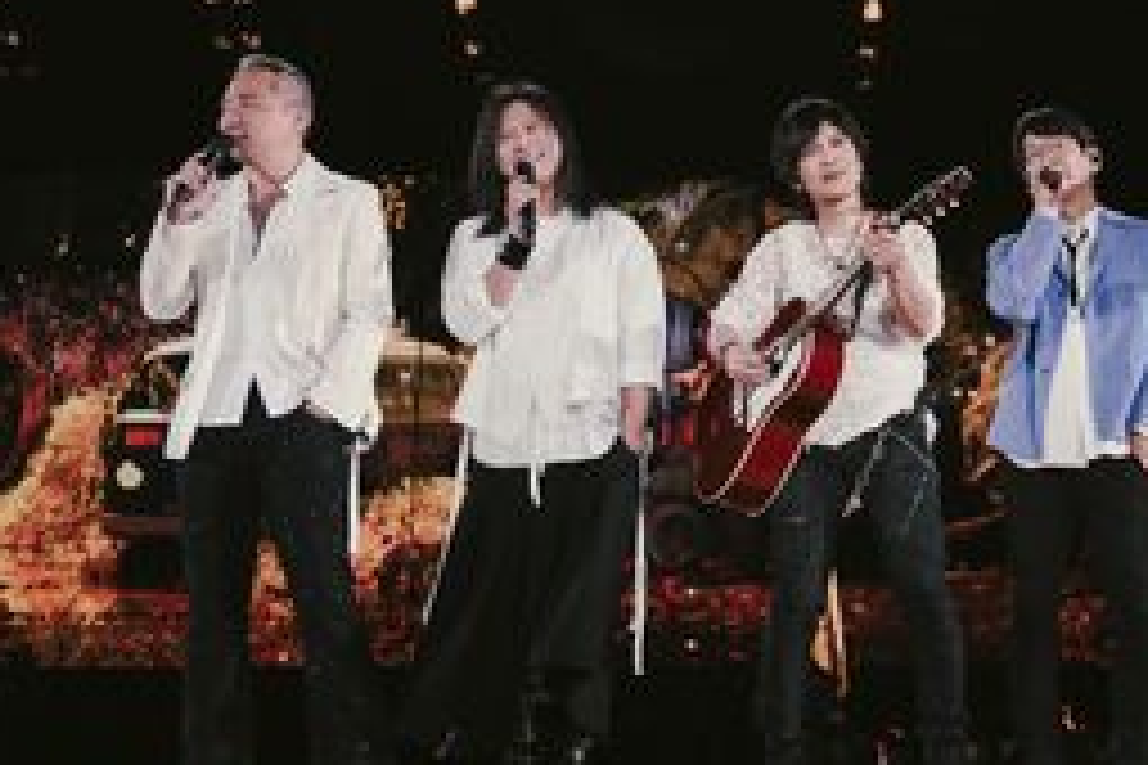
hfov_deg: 33.7
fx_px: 1849
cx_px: 873
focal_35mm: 58
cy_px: 324
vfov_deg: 23.4
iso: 250
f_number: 4
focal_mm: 37
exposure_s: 1/400
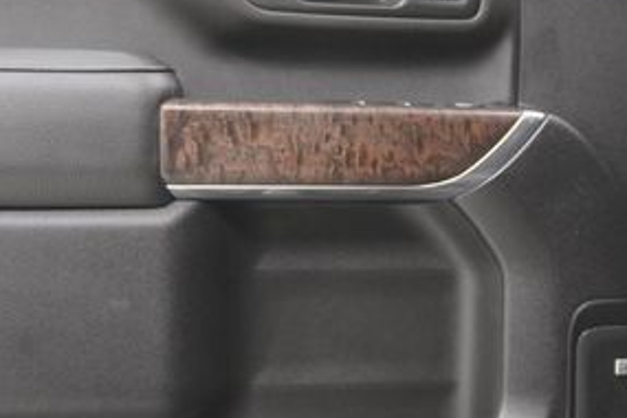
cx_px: 262
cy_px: 296
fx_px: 1289
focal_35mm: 74
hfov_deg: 27.3
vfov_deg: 18.3
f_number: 4
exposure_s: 1/160
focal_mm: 22
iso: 2500
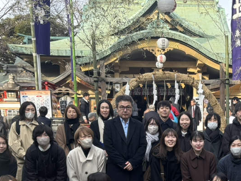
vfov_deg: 23.6
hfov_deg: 32.1
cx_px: 180
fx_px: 411
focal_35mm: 59
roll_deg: -0.7
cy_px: 186
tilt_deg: -9.2
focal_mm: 5.96
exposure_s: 1/349
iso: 50
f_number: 1.6
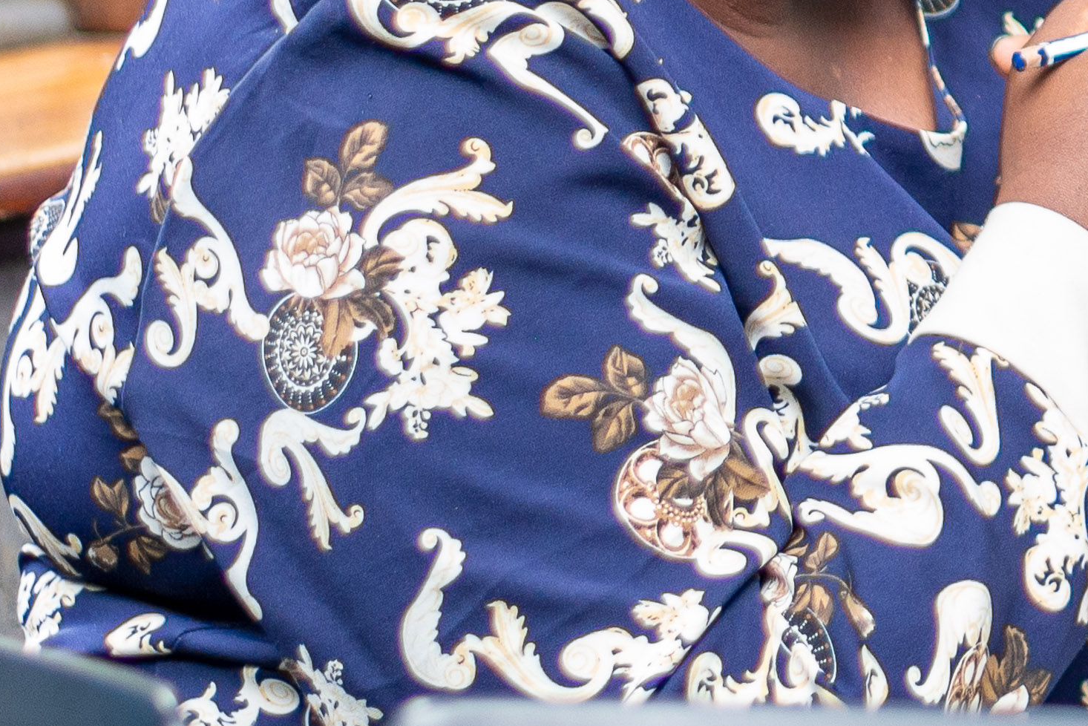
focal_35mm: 205
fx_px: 6196
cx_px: 2046
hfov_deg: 9.5
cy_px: -45
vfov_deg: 6.7
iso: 500
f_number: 1.8
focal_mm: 50
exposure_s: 1/160
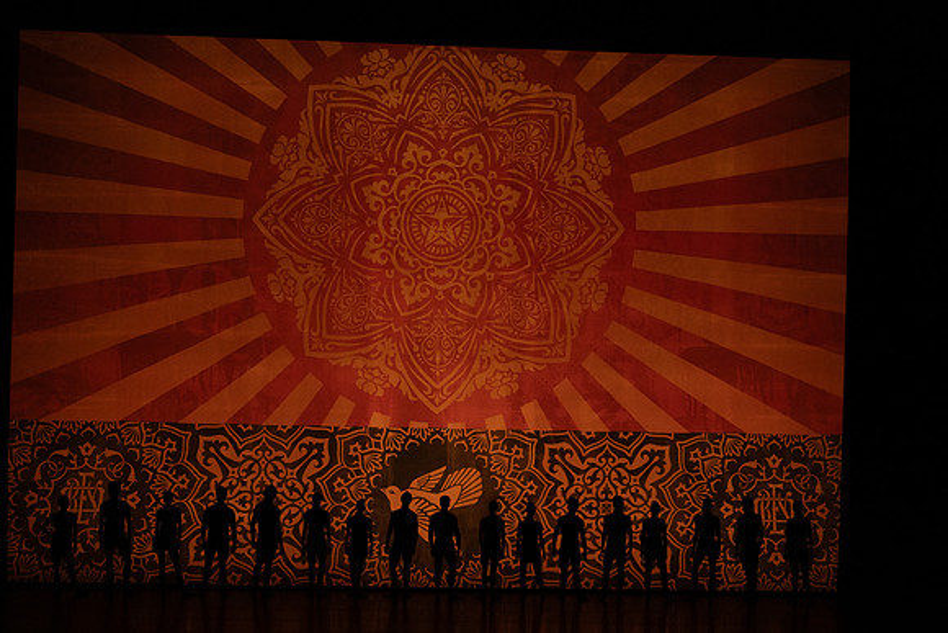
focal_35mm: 100
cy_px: 316
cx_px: 474
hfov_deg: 20.4
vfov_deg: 13.7
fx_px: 2634
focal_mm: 100
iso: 6400
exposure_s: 1/400
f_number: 6.3
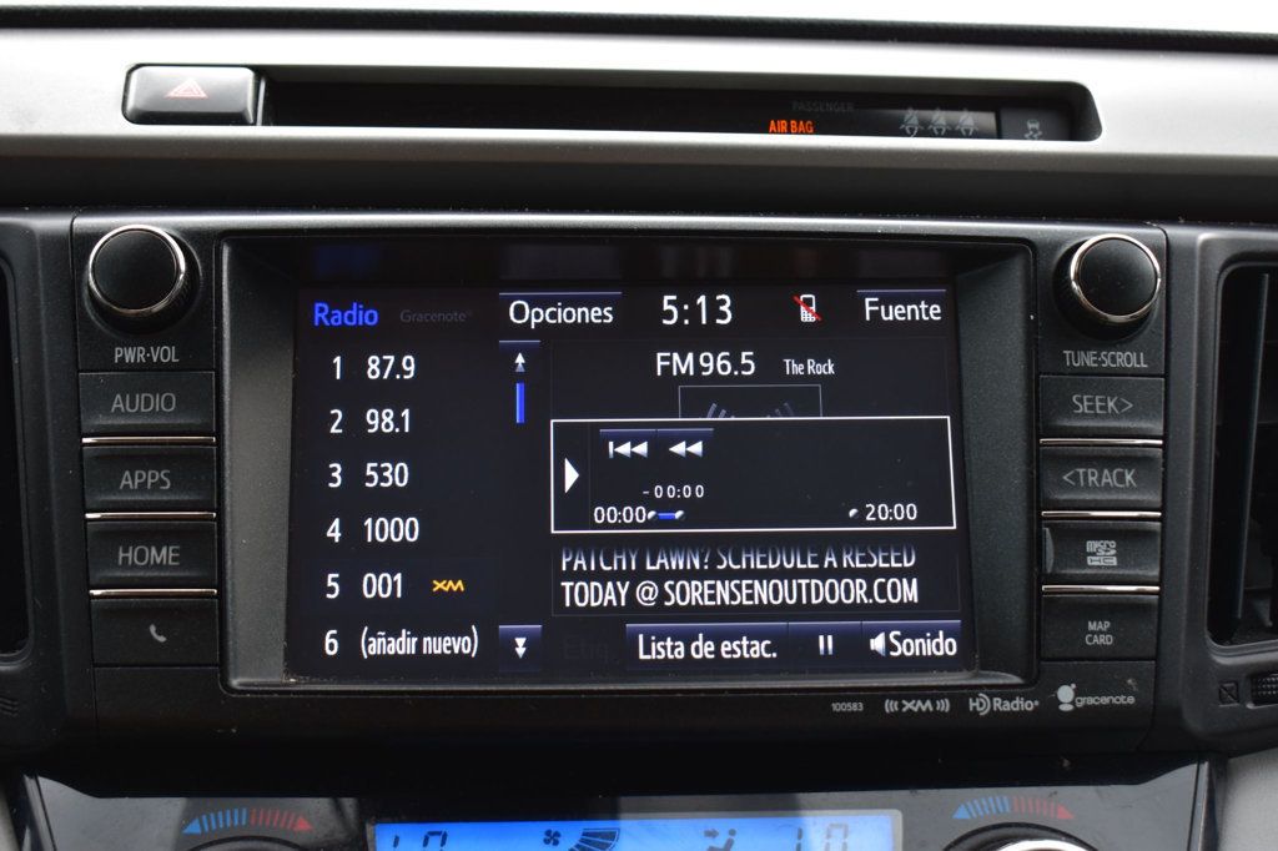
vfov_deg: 23.8
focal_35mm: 57
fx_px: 2023
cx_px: 639
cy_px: 426
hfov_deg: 35.1
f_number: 7.1
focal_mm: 38
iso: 400
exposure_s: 1/25
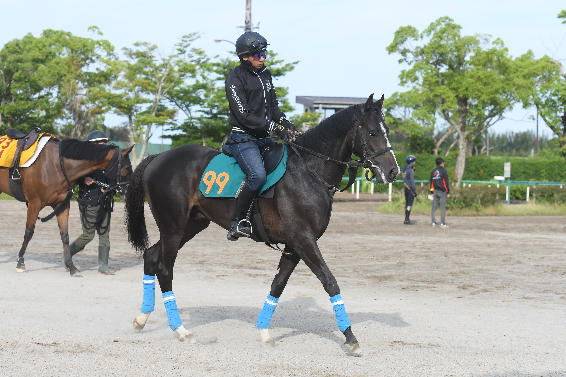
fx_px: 1651
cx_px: 283
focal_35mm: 105
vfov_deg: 13.0
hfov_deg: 19.5
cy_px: 188
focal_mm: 70
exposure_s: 1/1250
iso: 500
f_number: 5.6
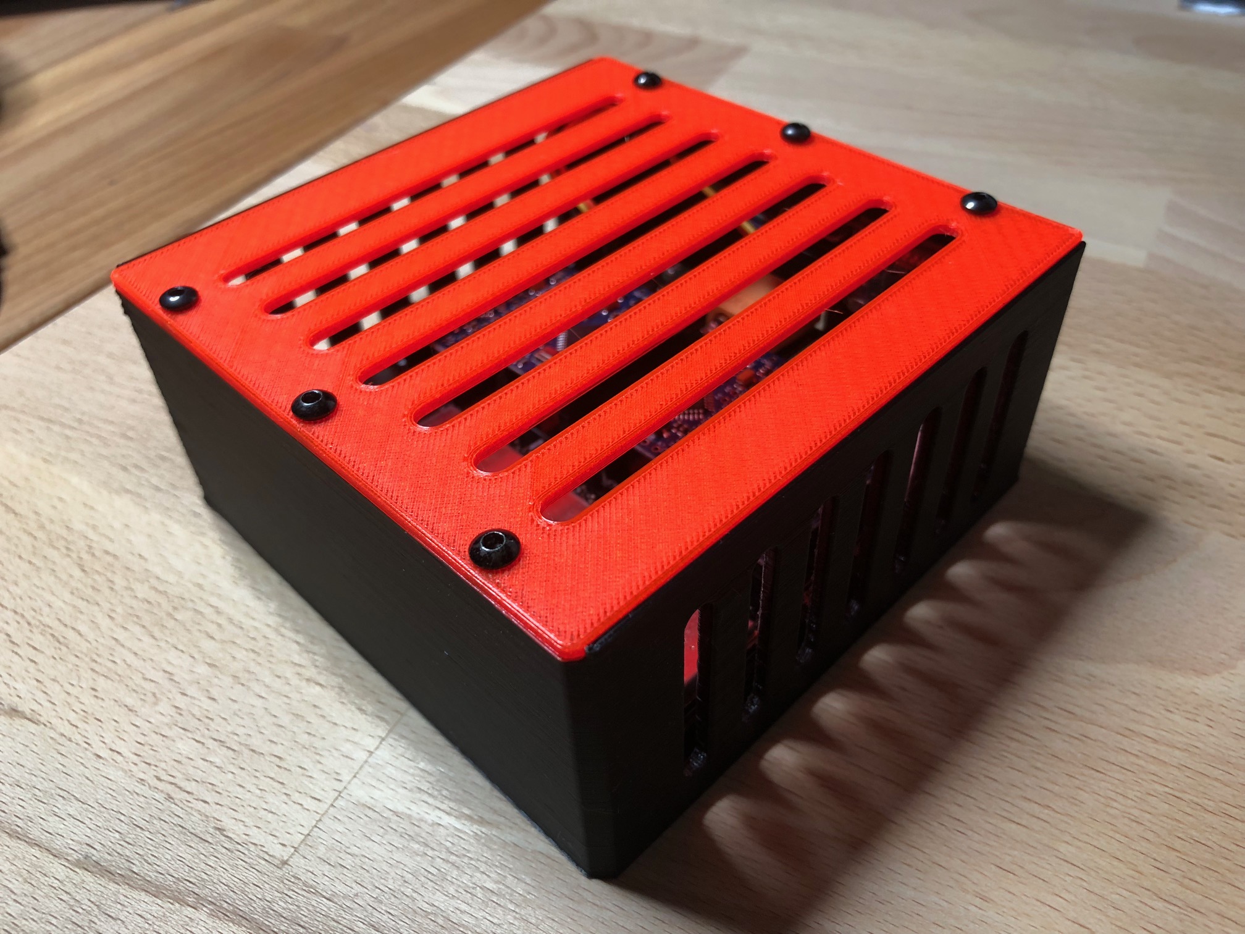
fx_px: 1007
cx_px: 622
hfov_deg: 63.4
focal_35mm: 28
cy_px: 467
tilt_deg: -41.2
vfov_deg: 49.7
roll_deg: +4.2
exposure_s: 1/17
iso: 40
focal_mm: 4
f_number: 1.8
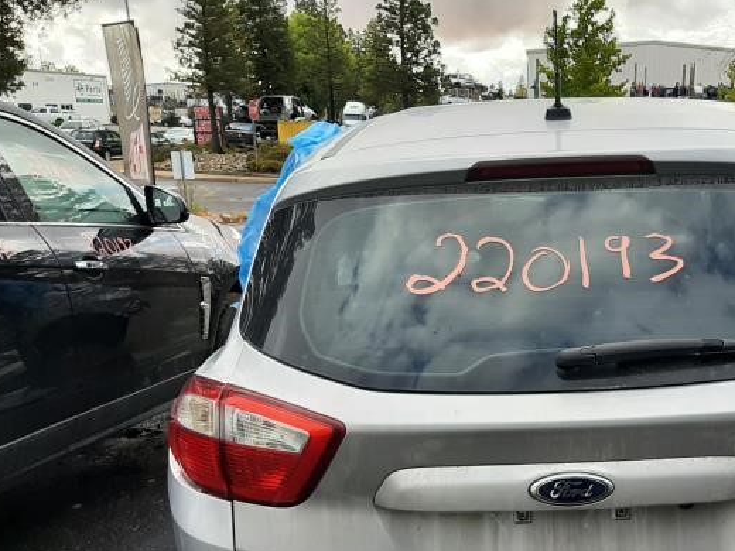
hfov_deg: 45.3
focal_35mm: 40
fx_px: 849
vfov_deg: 35.1
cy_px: 415
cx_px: 547
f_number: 1.7
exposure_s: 1/818
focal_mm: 3.93
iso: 40
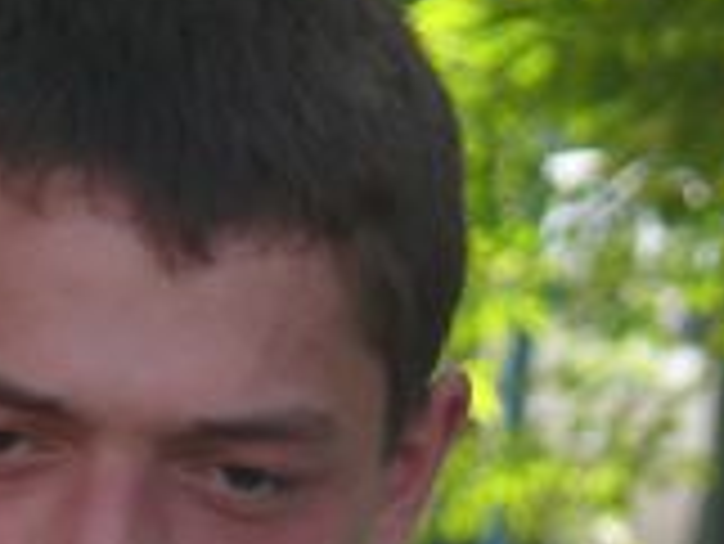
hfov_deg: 1.3
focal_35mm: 1489
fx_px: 31166
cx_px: 324
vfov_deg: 1.0
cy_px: 800
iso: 100
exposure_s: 1/200
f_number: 4
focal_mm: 50.9
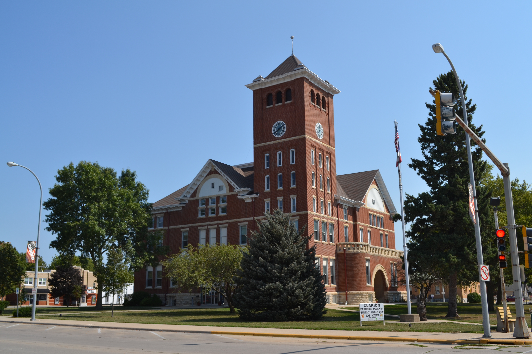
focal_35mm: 36
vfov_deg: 36.9
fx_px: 532
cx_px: 266
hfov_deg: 53.1
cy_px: 177
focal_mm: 24
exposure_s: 1/200
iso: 100
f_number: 9
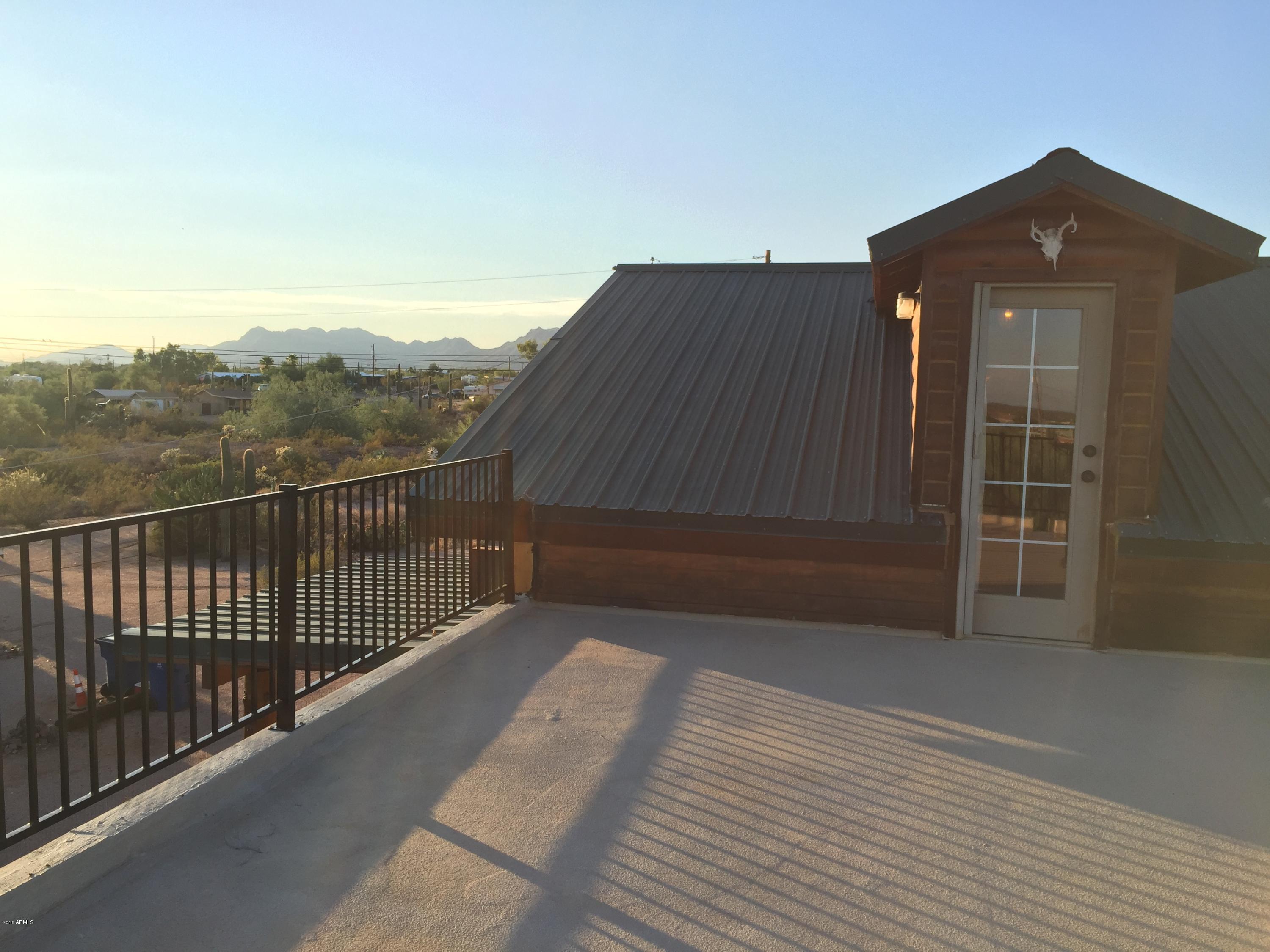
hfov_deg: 61.7
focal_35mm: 29
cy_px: 476
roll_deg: -3.1
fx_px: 1064
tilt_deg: -5.5
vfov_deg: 48.2
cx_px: 635
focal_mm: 4.15
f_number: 2.2
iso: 32
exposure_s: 1/746
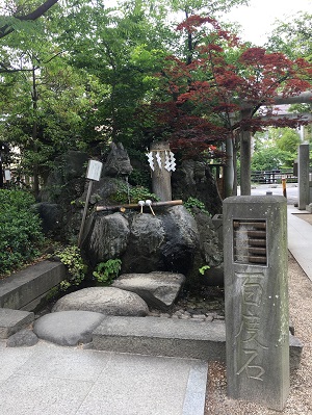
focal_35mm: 29
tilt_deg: -3.9
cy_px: 208
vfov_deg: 61.6
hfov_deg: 48.3
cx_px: 156
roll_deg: +2.1
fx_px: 348
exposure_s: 1/218
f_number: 2.2
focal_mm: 4.15
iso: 25
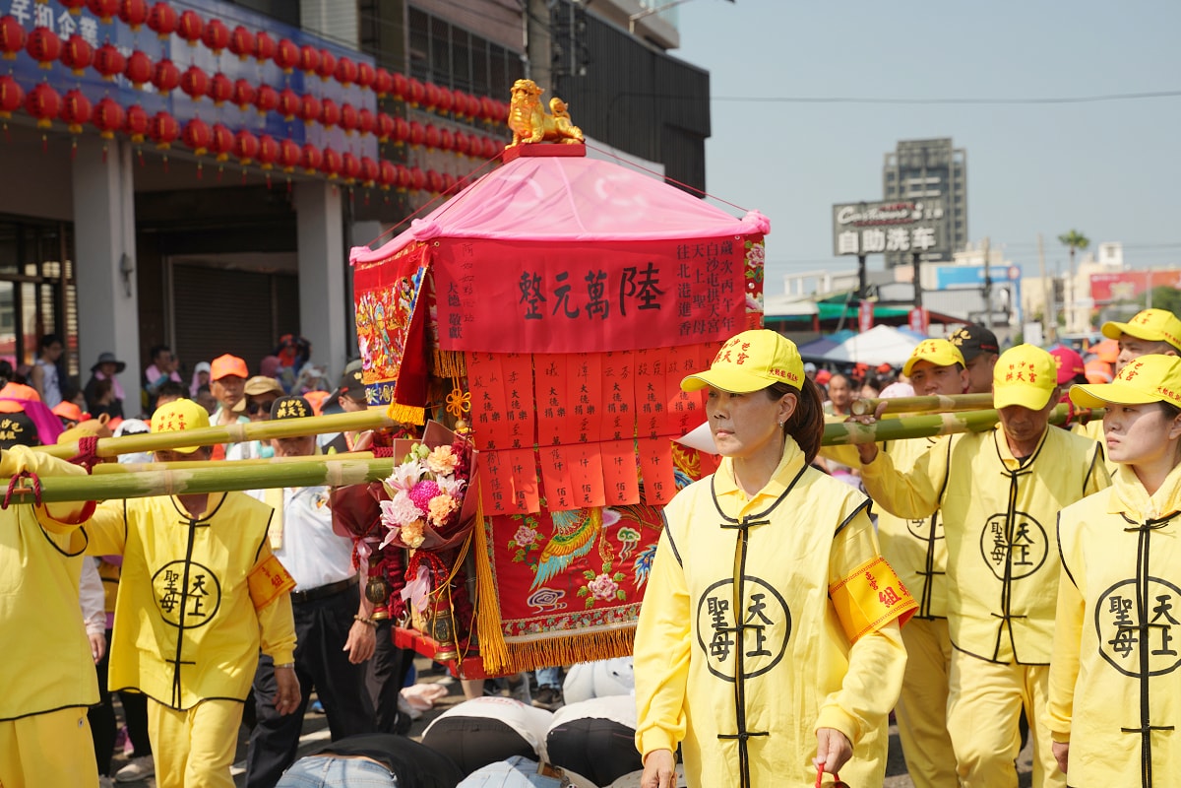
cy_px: 394
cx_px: 590
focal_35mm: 55
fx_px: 1804
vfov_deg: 24.6
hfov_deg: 36.2
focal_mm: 55
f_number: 5.6
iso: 100
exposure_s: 1/320
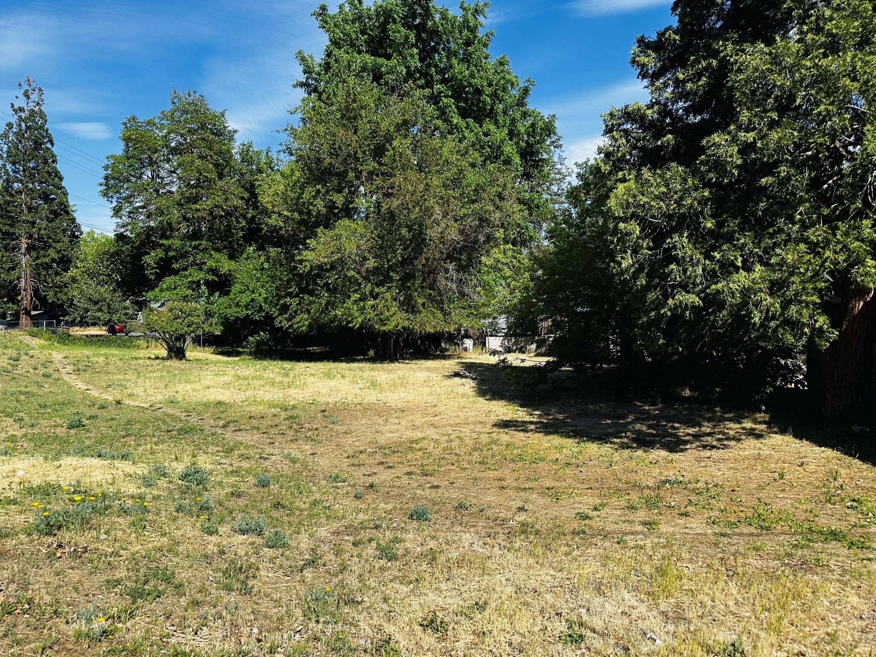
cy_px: 328
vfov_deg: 56.8
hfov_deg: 71.6
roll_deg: +1.2
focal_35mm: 24
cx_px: 438
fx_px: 607
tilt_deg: -3.5
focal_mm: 6.86
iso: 80
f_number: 1.78
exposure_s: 1/3472
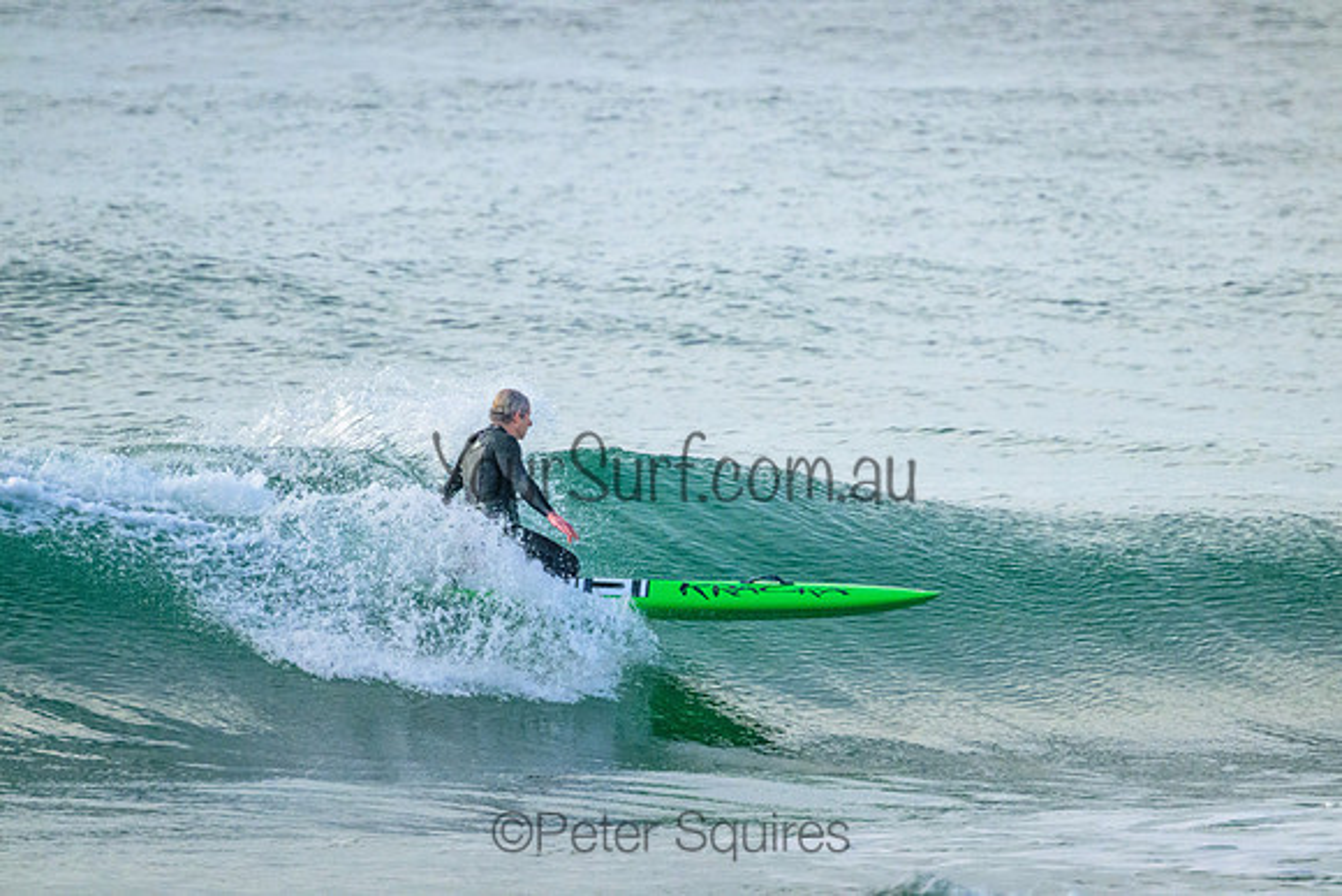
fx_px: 29828
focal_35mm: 800
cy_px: 448
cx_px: 671
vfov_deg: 1.7
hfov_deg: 2.6
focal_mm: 800
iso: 7200
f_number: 11
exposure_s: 1/1000
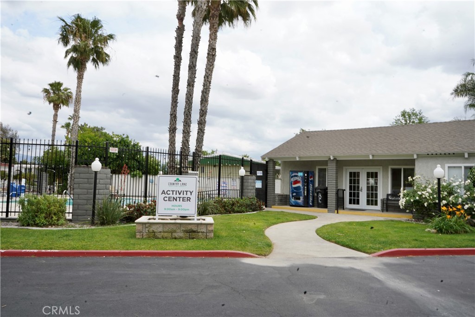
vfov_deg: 46.4
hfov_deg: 65.5
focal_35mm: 28
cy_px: 158
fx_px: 369
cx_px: 238
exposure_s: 1/20
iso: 125
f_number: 22
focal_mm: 28
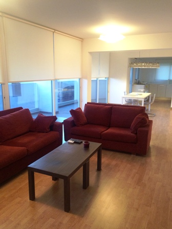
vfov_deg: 61.7
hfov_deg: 48.2
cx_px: 86
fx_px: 192
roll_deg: -0.2
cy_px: 114
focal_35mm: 29
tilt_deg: -11.9
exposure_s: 1/33
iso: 250
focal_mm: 4.15
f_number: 2.2
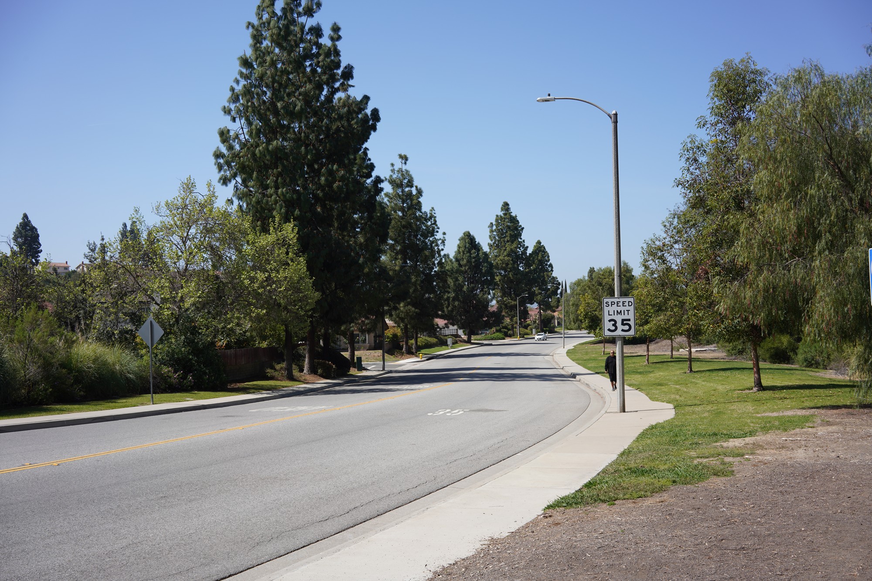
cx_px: 436
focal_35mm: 35
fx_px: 848
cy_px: 290
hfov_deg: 54.4
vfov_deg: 37.9
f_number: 11
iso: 100
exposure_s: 1/125
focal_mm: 35
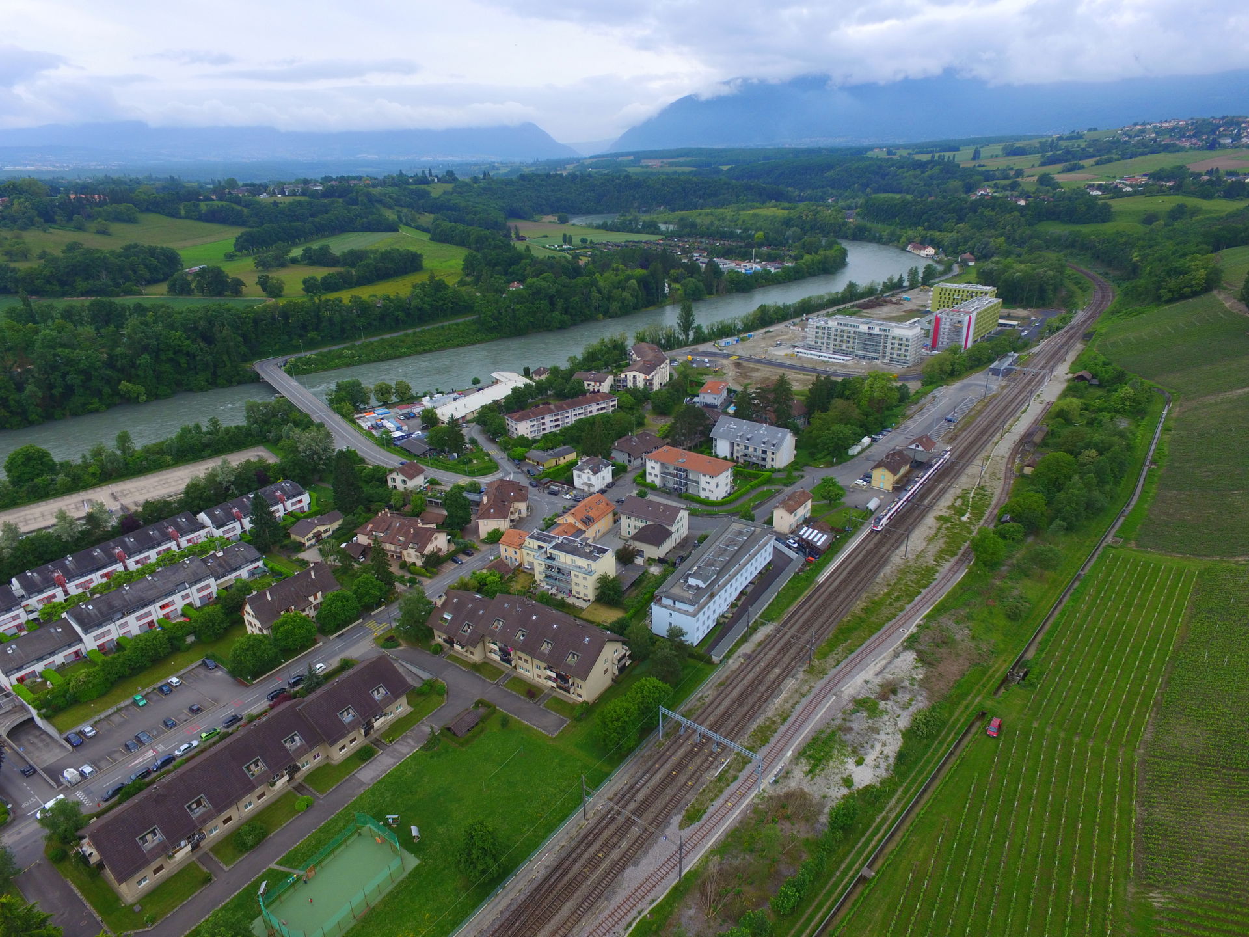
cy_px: 468
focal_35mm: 20
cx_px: 624
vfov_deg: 66.0
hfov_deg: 81.7
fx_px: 722
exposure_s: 1/460
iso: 100
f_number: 2.8
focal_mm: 3.61
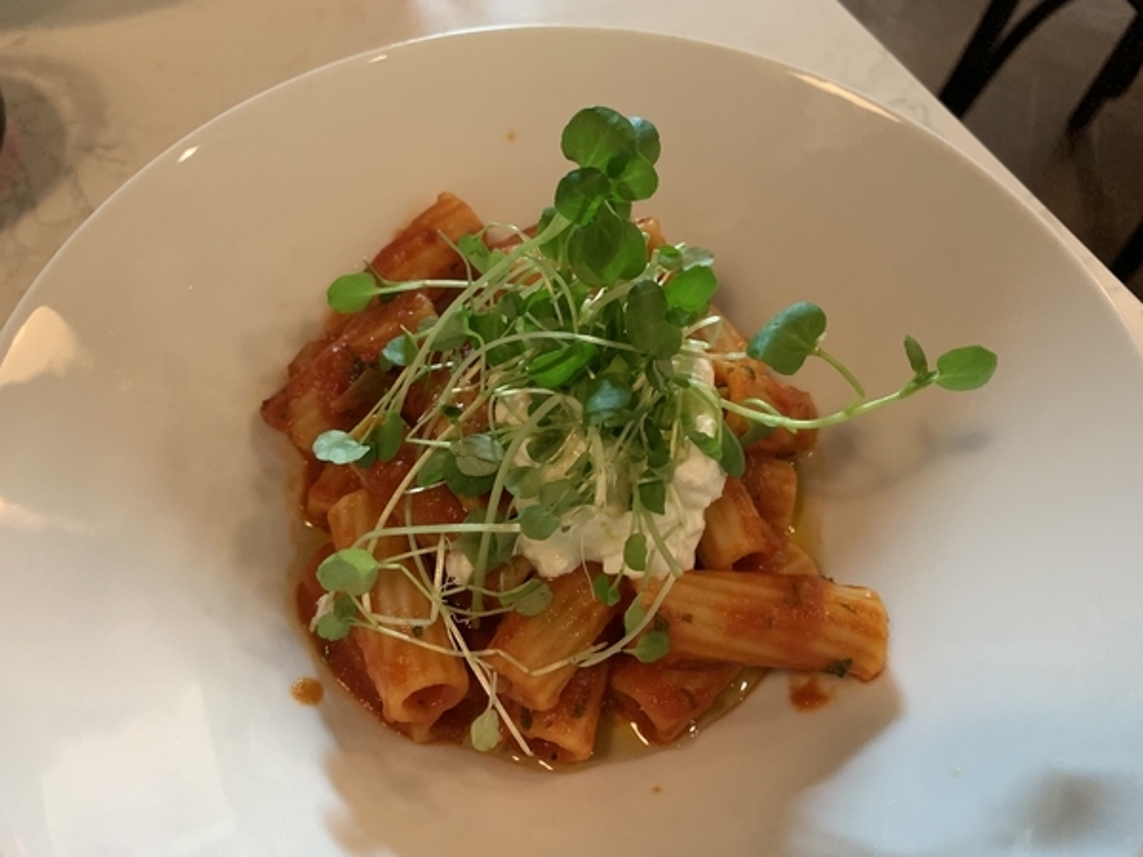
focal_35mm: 26
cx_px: 572
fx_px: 859
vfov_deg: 53.1
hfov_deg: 67.3
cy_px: 428
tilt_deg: -59.3
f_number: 1.8
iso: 500
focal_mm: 4.25
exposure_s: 1/30
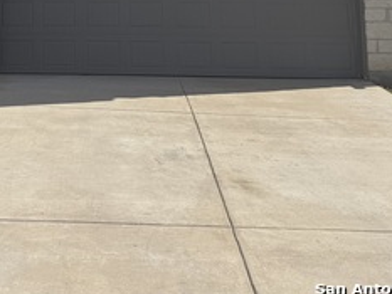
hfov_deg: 28.4
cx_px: 50
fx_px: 748
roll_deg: +0.1
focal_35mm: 66
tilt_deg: +9.1
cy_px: -104
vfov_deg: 20.1
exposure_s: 1/7353
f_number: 1.78
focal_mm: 6.76
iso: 80
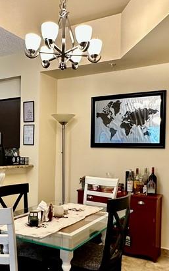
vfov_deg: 52.6
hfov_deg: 34.3
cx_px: 63
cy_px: 155
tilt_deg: -0.5
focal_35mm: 37
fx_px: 273
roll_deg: -1.2
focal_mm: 2.22
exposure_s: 1/60
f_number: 2.2
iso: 200
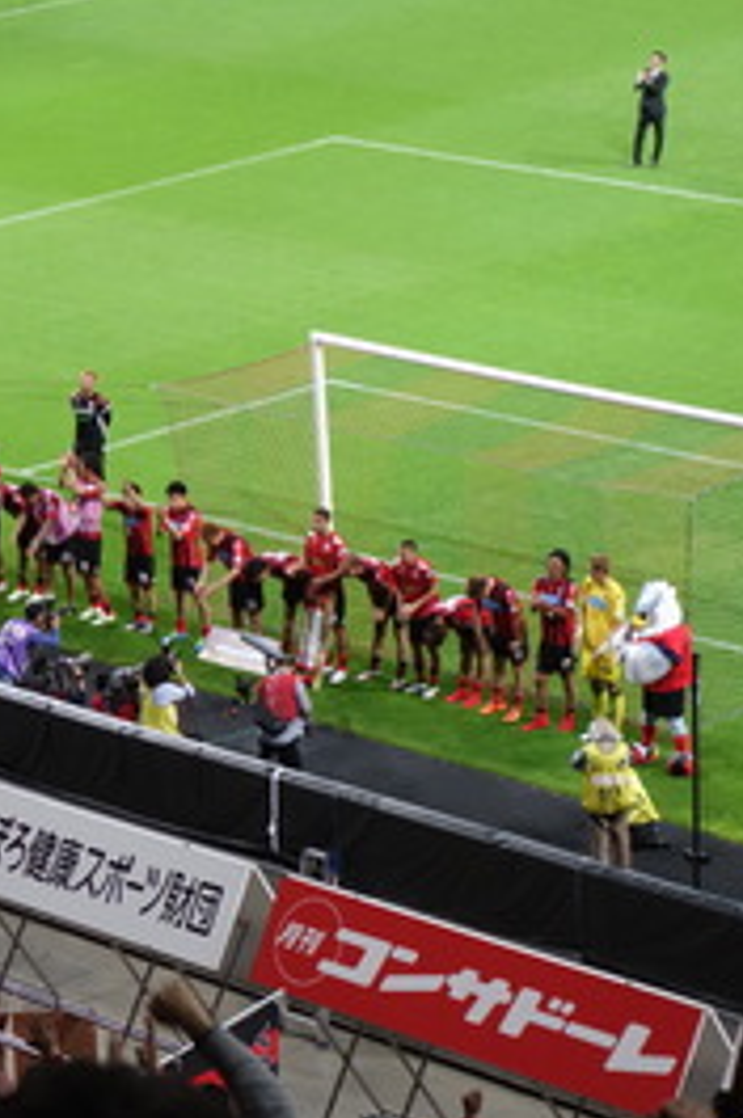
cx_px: 169
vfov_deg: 15.0
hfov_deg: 10.0
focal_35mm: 137
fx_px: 4252
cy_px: 593
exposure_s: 1/50
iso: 800
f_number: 4.5
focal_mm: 30.81
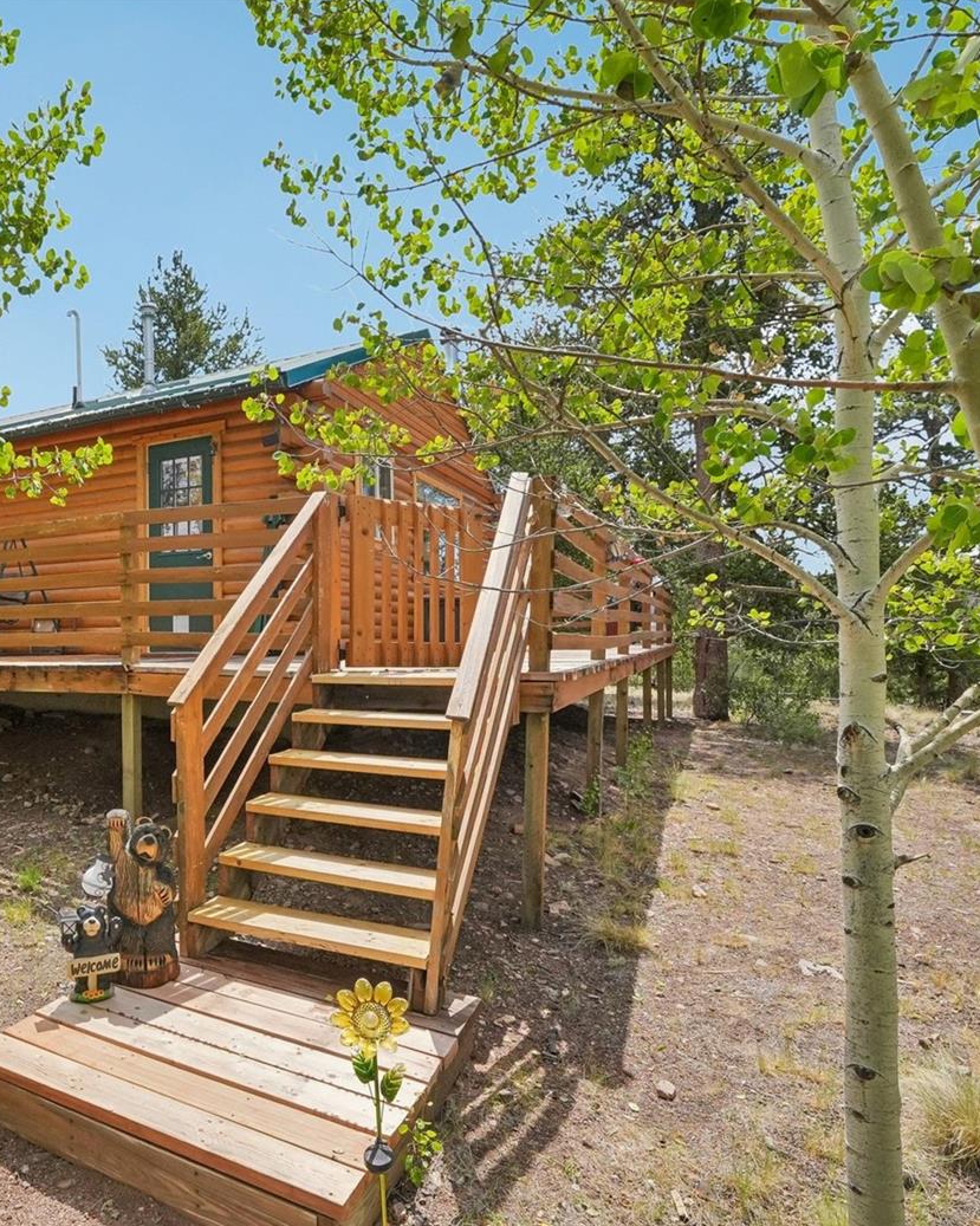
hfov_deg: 58.7
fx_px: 798
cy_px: 635
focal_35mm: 22
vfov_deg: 75.0
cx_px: 210
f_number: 8
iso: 800
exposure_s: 1/1600
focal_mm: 10
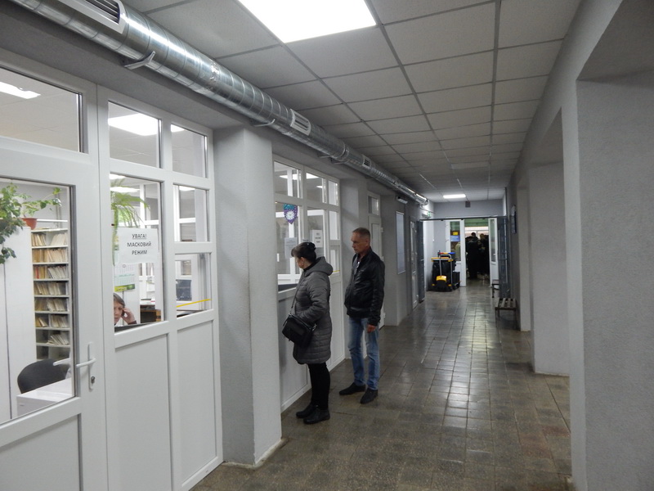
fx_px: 416
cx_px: 327
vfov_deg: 61.1
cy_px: 246
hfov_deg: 76.4
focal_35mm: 22
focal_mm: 4
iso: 400
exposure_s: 1/30
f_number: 3
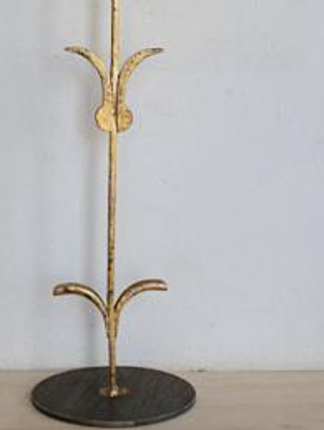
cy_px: 118
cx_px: 126
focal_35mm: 74
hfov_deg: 19.9
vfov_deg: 26.0
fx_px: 921
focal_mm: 8.6
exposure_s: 1/60
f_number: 4
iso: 250
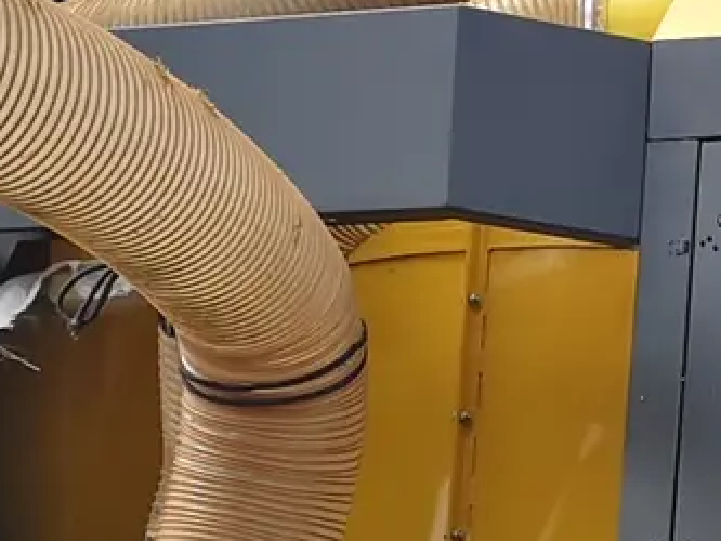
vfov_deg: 8.9
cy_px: 876
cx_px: 1247
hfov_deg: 11.4
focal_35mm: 162
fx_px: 3375
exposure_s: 1/1821
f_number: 1.8
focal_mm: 3.95
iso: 50
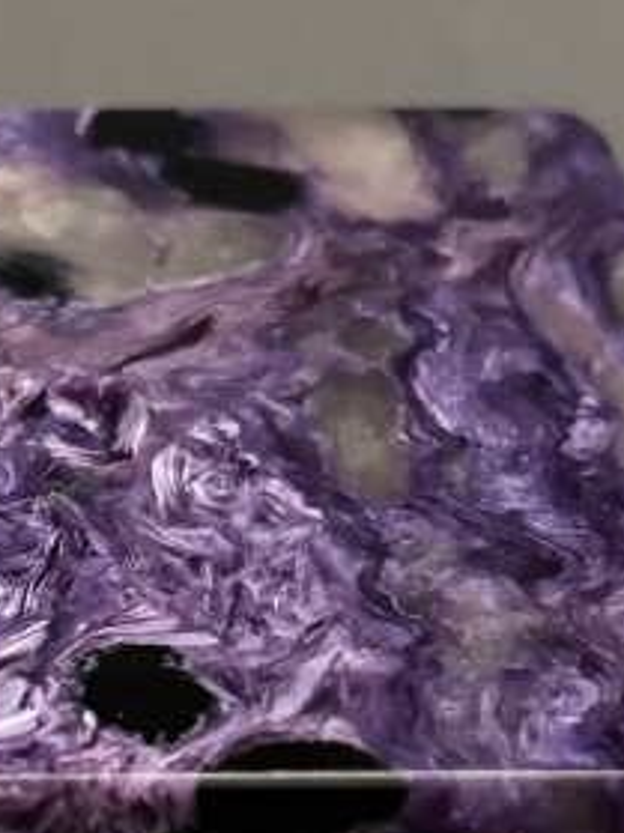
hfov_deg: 12.8
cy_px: 711
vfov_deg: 17.4
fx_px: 2694
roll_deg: -1.0
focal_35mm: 112
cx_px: -182
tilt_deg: -42.6
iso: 800
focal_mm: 5.96
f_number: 1.6
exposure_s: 1/30
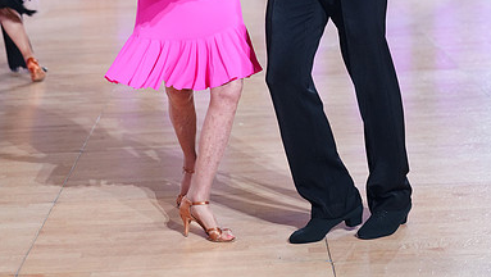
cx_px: 246
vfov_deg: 10.7
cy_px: -87
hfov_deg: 19.3
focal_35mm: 111
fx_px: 1446
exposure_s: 1/400
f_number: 2.8
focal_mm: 70
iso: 2000
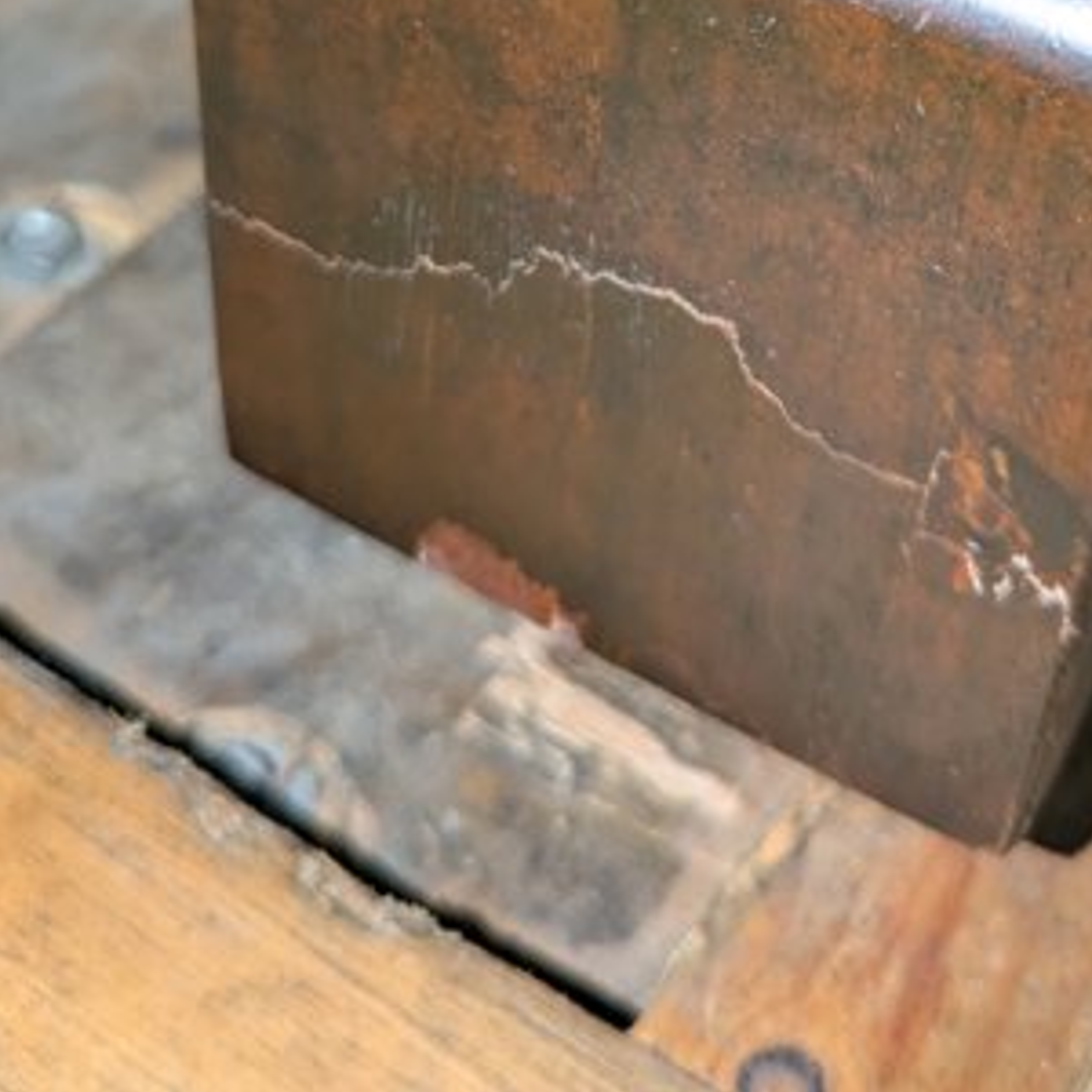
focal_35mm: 53
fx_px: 1892
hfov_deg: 32.1
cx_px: 628
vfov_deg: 29.7
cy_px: -40
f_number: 1.89
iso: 162
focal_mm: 5.43
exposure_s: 1/50
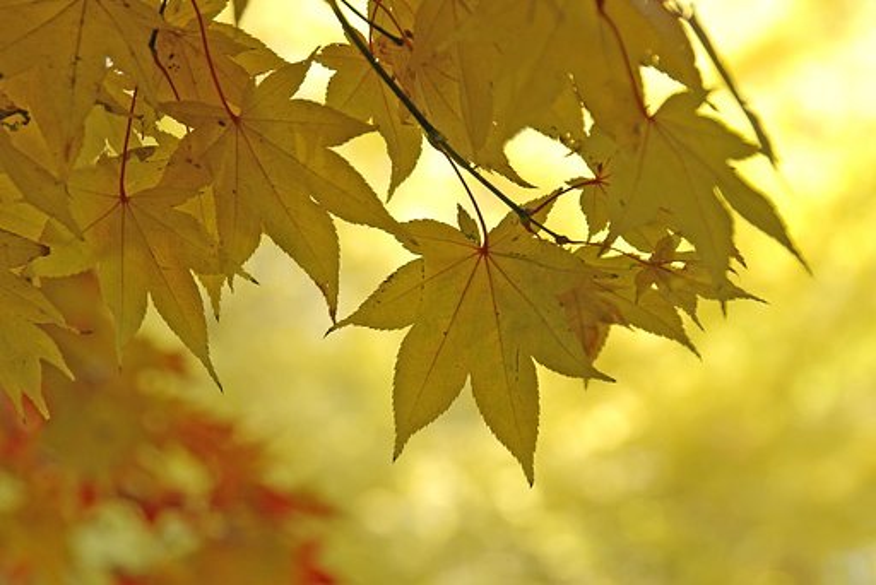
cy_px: 292
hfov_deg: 17.1
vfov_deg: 11.4
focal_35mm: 120
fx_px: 2922
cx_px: 438
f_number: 5.6
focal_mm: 80
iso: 200
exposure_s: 1/125
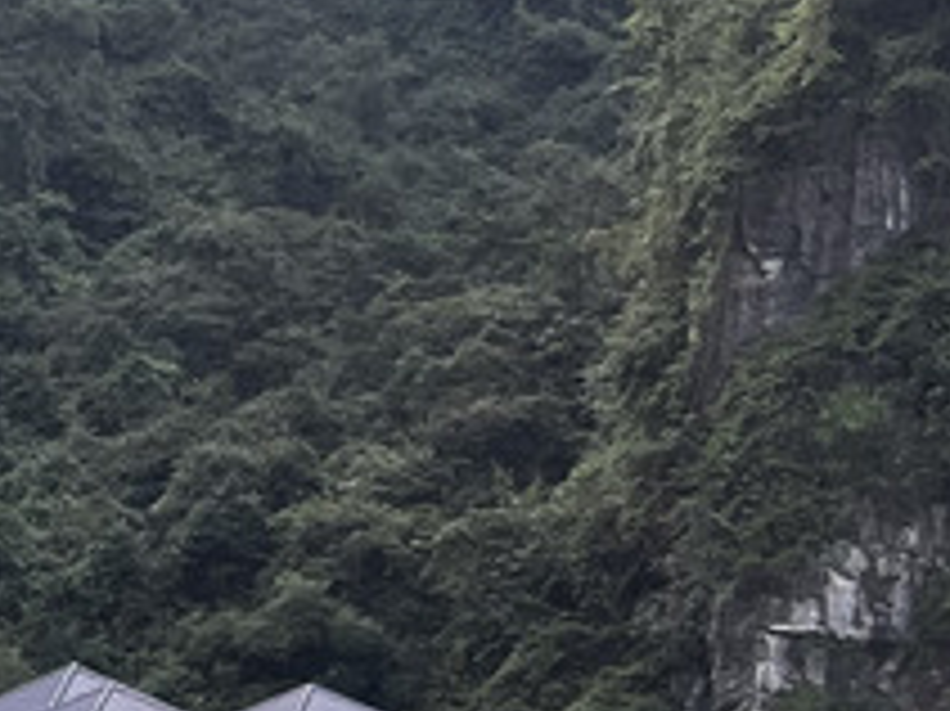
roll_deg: +0.3
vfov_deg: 9.9
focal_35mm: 148
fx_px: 4059
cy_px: 882
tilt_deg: -1.6
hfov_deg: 11.0
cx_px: -1418
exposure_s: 1/395
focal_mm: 5.7
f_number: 1.5
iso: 50
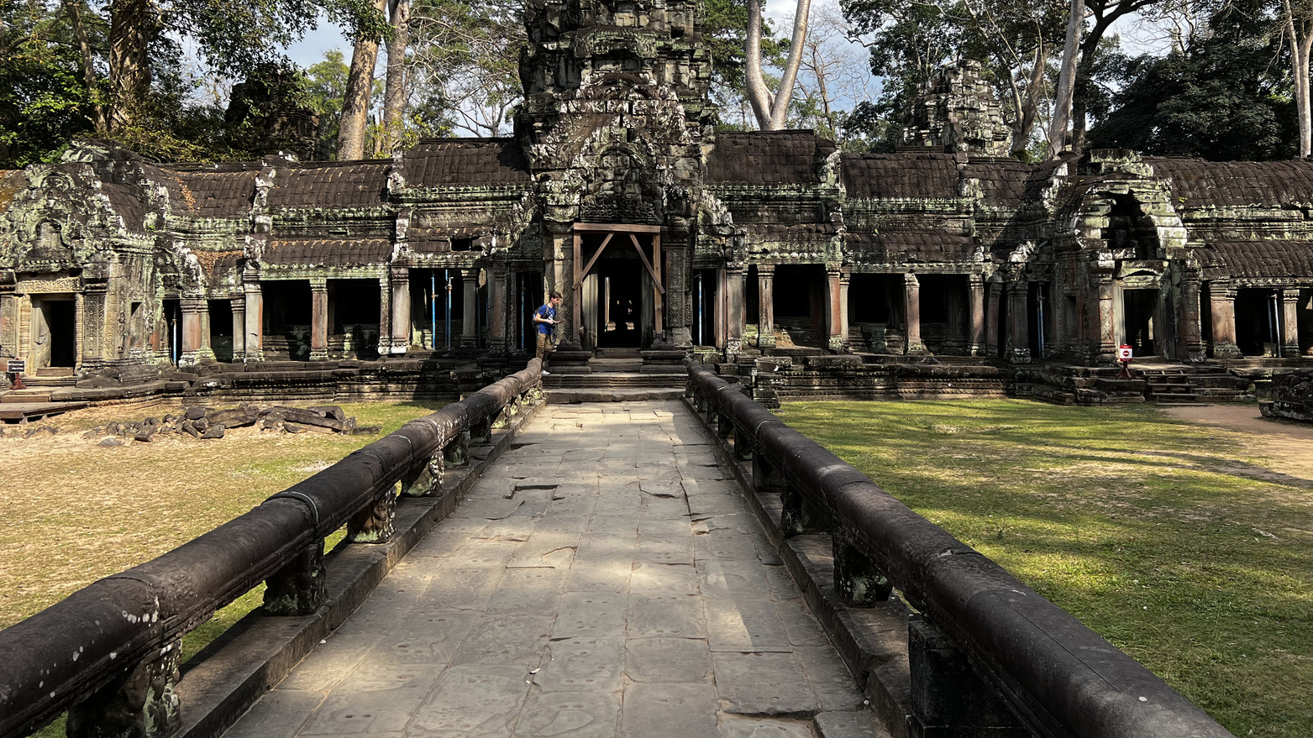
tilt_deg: +4.0
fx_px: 1010
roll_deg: +1.2
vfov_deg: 39.7
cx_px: 658
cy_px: 245
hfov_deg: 66.1
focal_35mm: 29
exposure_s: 1/2252
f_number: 1.5
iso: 50
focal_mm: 5.7
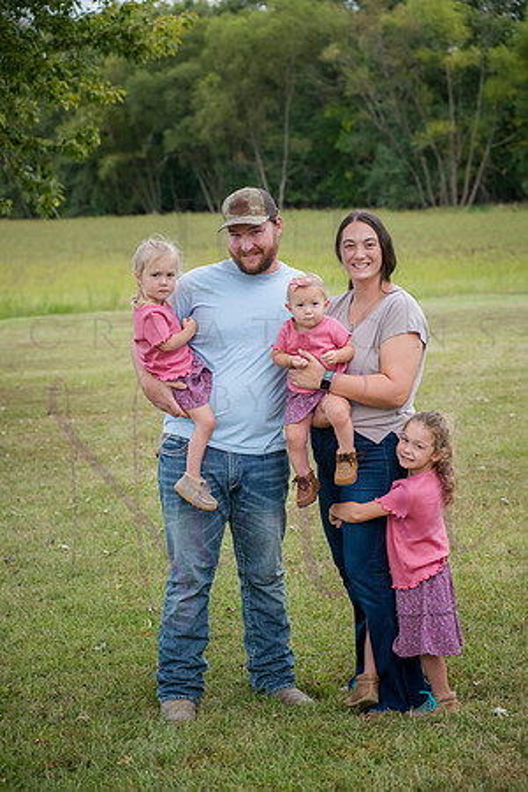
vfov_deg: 25.4
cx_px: 264
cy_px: 396
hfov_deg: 17.1
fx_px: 1760
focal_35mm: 80
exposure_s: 1/400
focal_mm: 80
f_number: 5
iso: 400
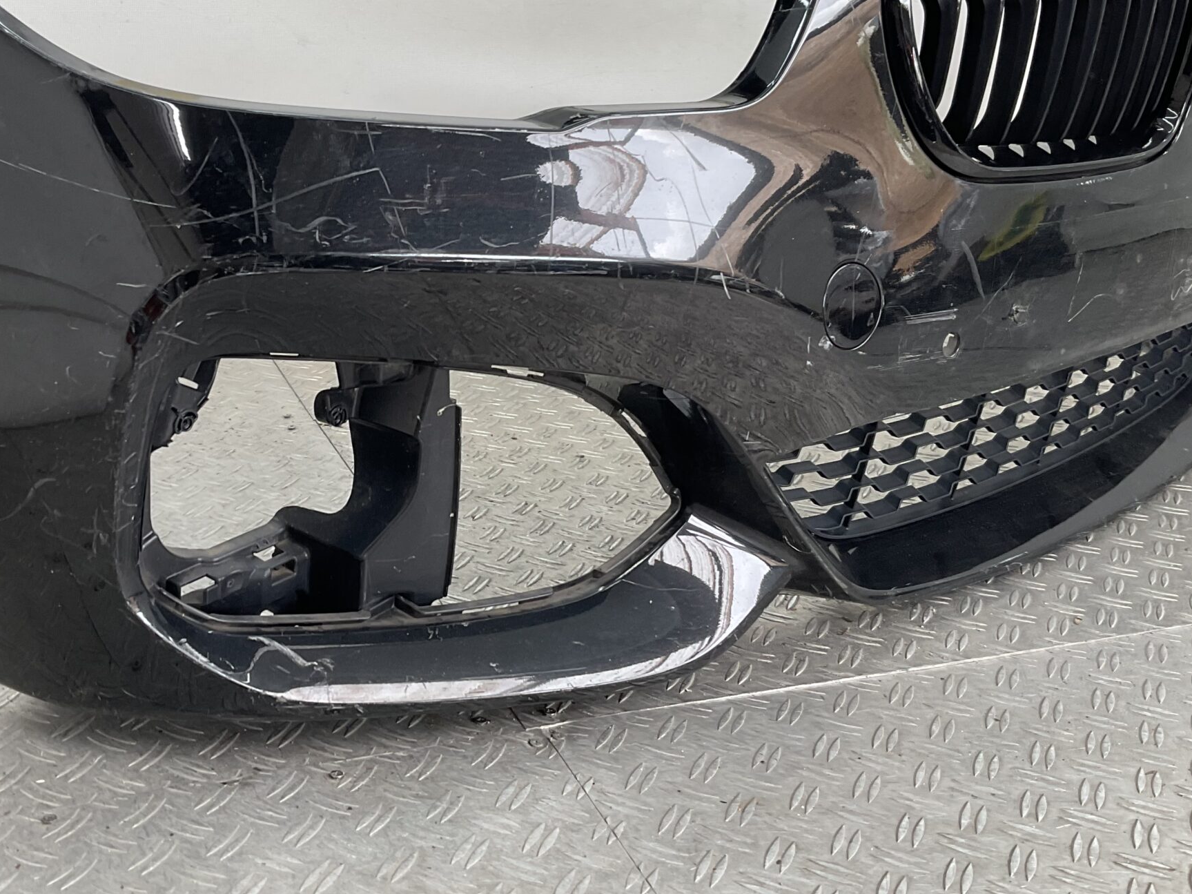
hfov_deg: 43.5
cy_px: 342
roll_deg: -4.8
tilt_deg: -19.3
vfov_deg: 33.4
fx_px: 1481
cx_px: 440
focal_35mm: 43
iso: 20
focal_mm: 3
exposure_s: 1/120
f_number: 1.8
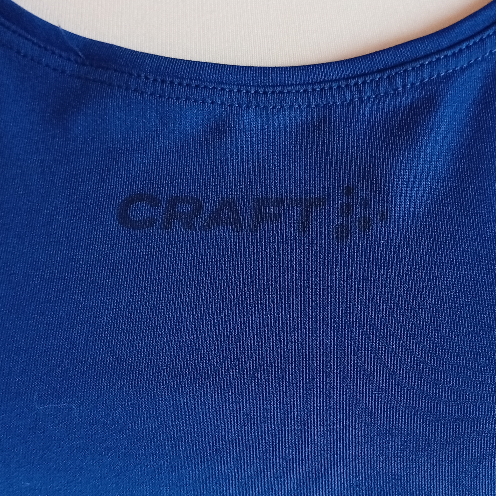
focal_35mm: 51
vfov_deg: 33.4
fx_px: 827
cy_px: 267
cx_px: 248
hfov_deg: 33.4
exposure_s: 1/50
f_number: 1.8
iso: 126
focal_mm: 3.84
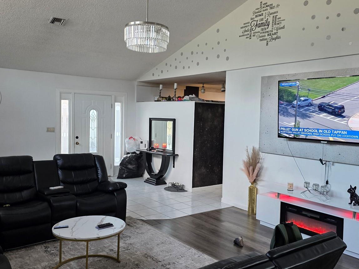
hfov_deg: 56.8
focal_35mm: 32
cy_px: 135
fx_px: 332
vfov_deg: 44.2
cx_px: 185
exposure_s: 1/120
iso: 250
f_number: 1.7
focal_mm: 6.3
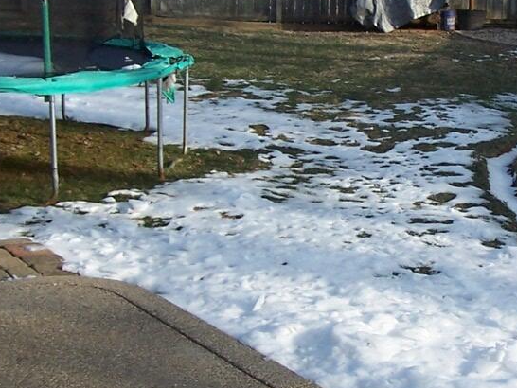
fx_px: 1614
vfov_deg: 13.7
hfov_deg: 18.0
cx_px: 418
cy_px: 173
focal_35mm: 108
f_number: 2.8
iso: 80
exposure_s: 1/750
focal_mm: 6.3
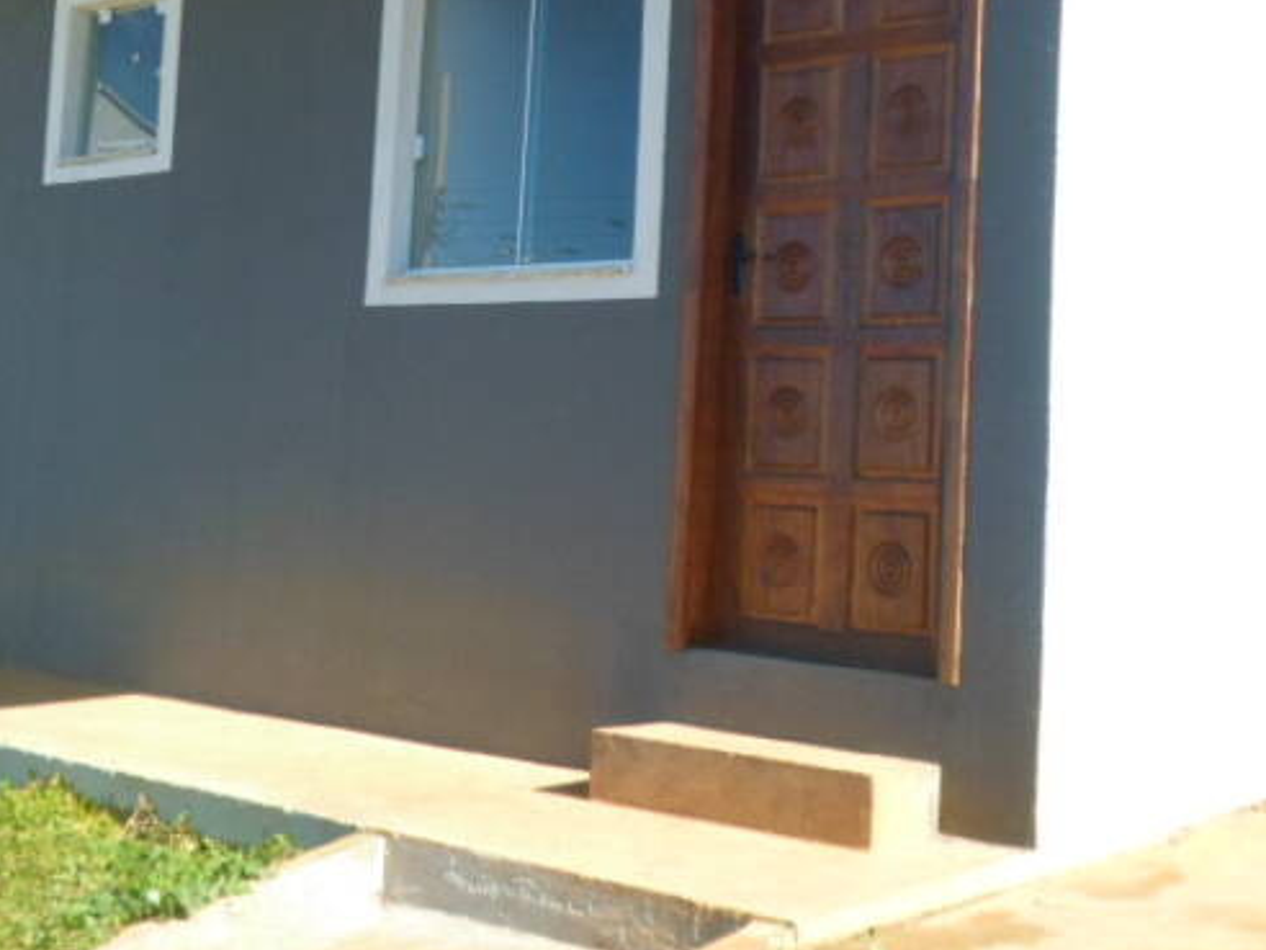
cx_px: 571
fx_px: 1902
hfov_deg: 36.8
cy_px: 299
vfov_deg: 27.8
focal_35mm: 52
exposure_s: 1/750
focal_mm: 4.5
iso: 80
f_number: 2.5
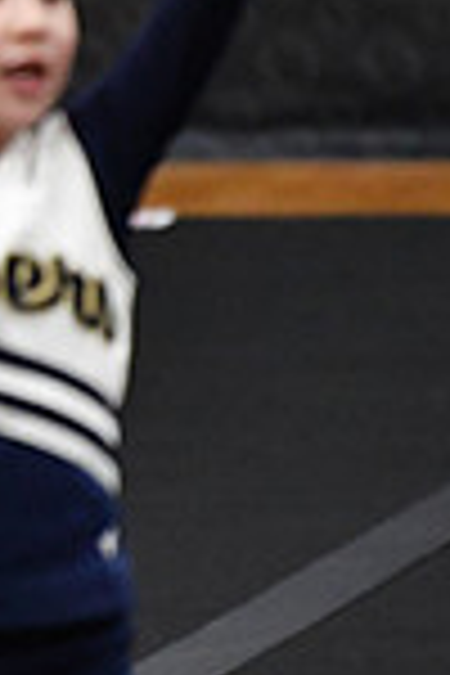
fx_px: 21748
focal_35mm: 1160
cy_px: -56
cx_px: -752
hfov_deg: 1.2
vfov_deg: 1.8
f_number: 2.8
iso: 5000
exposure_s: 1/800
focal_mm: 200
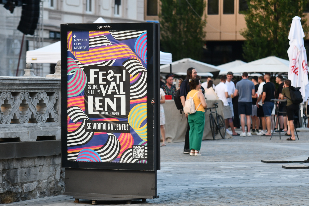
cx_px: 154
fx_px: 1347
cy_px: 103
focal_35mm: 157
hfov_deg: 13.1
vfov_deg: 8.7
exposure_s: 1/500
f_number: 2.8
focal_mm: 105
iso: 720
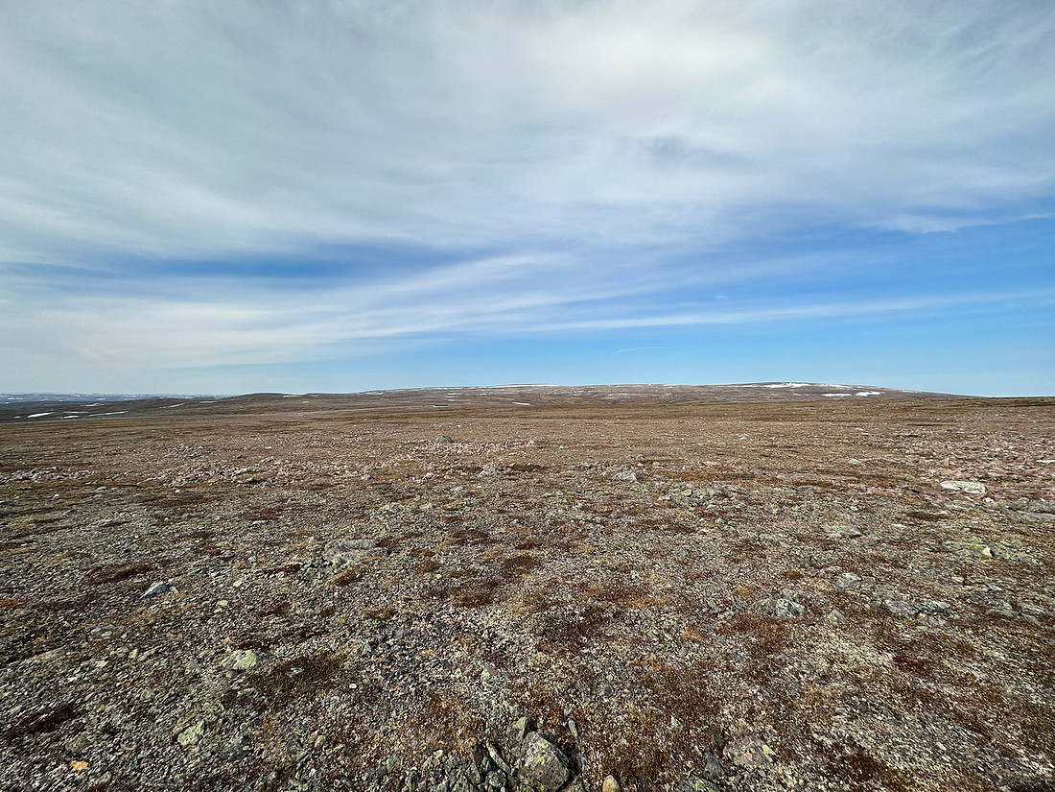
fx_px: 427
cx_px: 528
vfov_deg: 85.7
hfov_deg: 102.1
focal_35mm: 14
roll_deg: +0.0
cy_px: 396
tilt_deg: -0.2
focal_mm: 2.22
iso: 50
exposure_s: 1/2092
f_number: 2.2
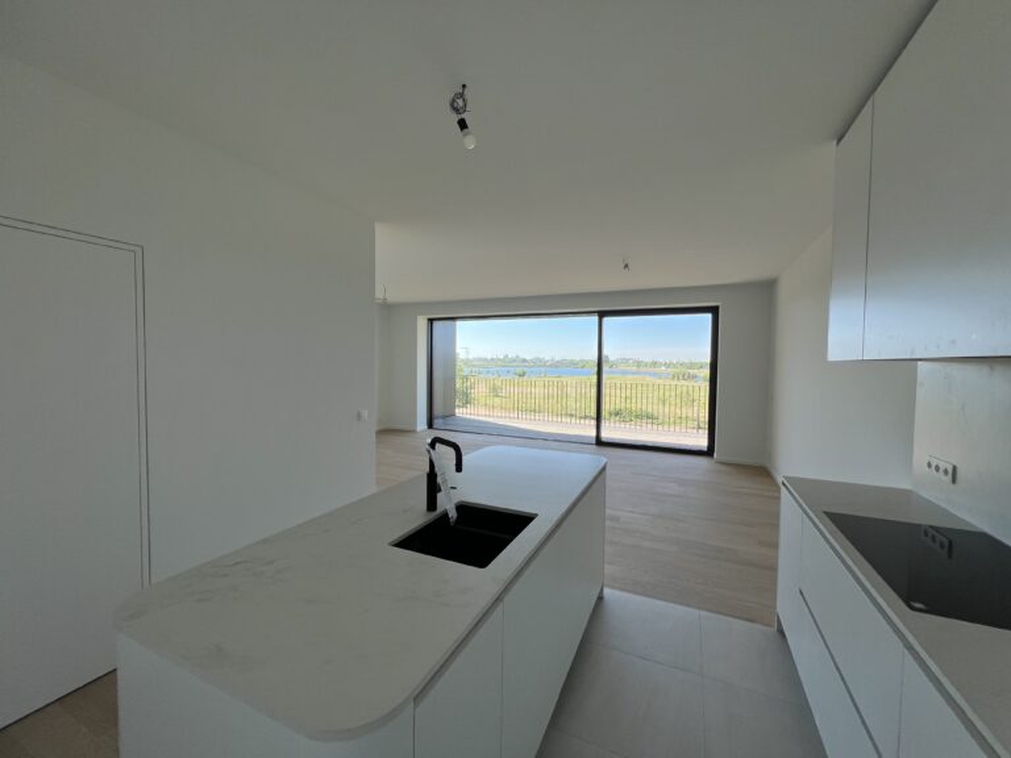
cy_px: 379
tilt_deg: -2.8
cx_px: 506
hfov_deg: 106.2
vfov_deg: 89.9
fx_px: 380
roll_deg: -1.2
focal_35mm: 13
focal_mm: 1.57
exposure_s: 1/264
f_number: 1.8
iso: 32
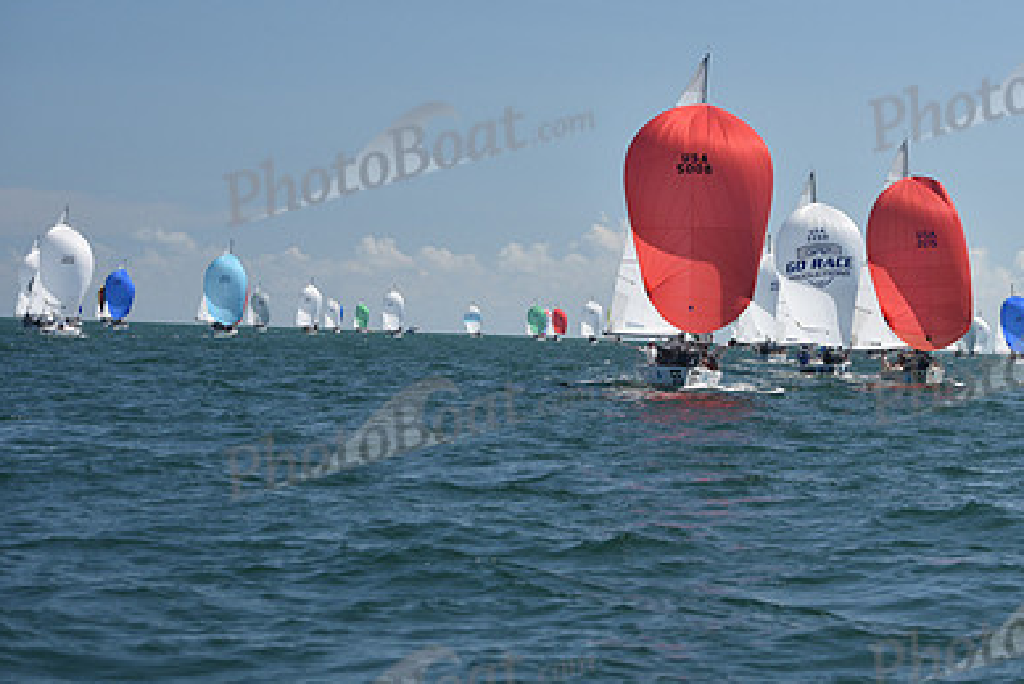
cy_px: 257
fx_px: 3187
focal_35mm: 112
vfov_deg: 12.2
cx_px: 734
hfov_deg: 18.2
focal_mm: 75
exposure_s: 1/1250
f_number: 5
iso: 250
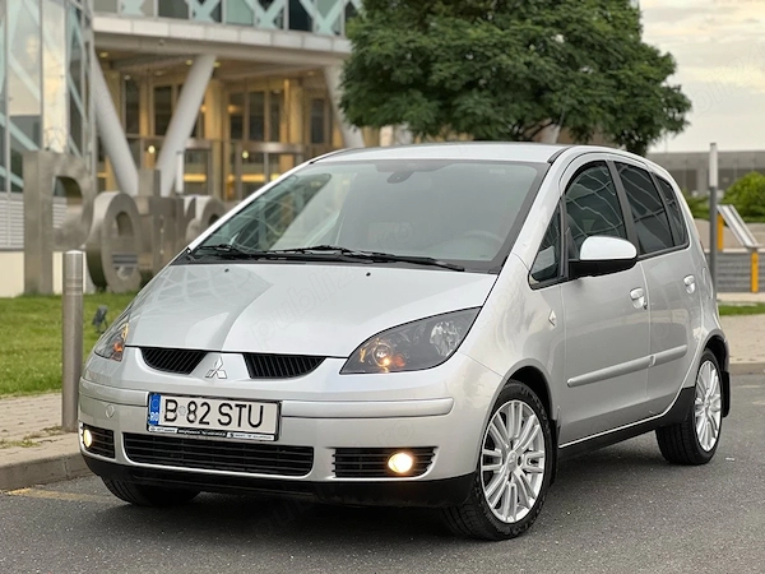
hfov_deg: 25.3
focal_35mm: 77
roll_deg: +0.2
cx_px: 382
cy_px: 287
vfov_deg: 19.1
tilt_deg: -1.2
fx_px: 1702
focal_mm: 9
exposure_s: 1/121
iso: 125
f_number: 2.8
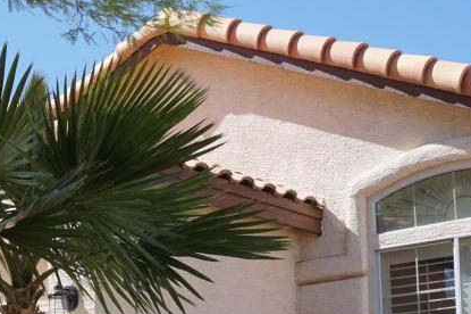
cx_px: 170
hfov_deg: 20.4
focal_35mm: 100
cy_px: 362
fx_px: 1307
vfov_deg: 13.3
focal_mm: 24
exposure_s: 1/250
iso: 100
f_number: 6.3
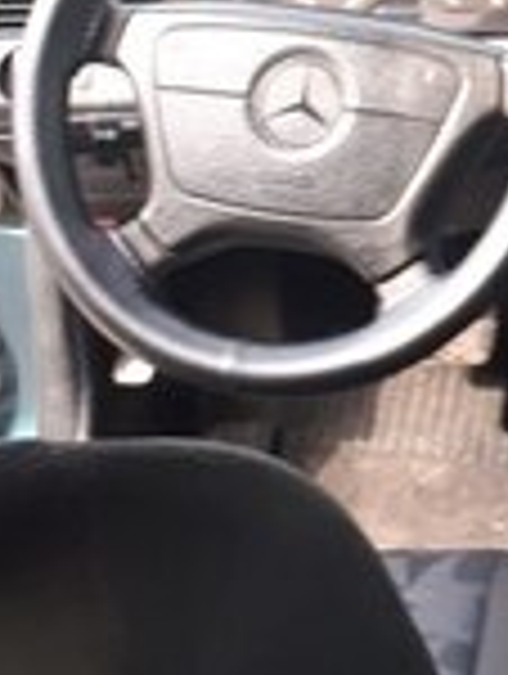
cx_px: 800
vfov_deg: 20.5
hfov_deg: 15.2
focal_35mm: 89
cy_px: -140
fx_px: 1737
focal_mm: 3.6
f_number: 1.9
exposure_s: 1/50
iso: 50
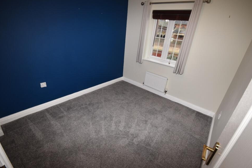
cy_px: 83
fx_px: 112
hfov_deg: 96.7
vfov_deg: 73.8
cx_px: 129
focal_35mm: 16
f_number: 6.3
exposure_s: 1/60
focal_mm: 10
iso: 640
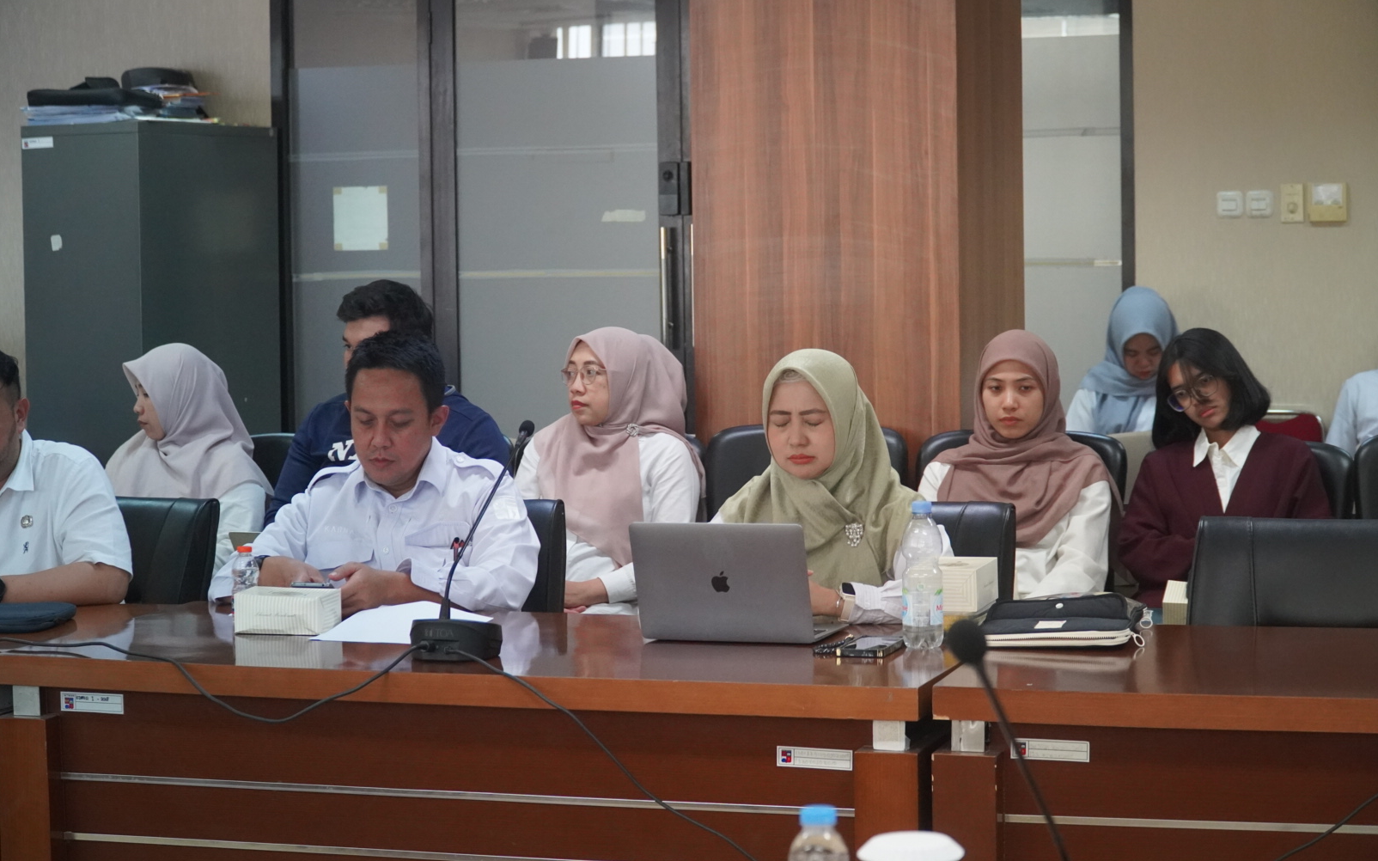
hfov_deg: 27.9
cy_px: 440
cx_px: 686
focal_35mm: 74
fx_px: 2779
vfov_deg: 17.6
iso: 3200
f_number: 4
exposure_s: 1/200
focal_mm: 48
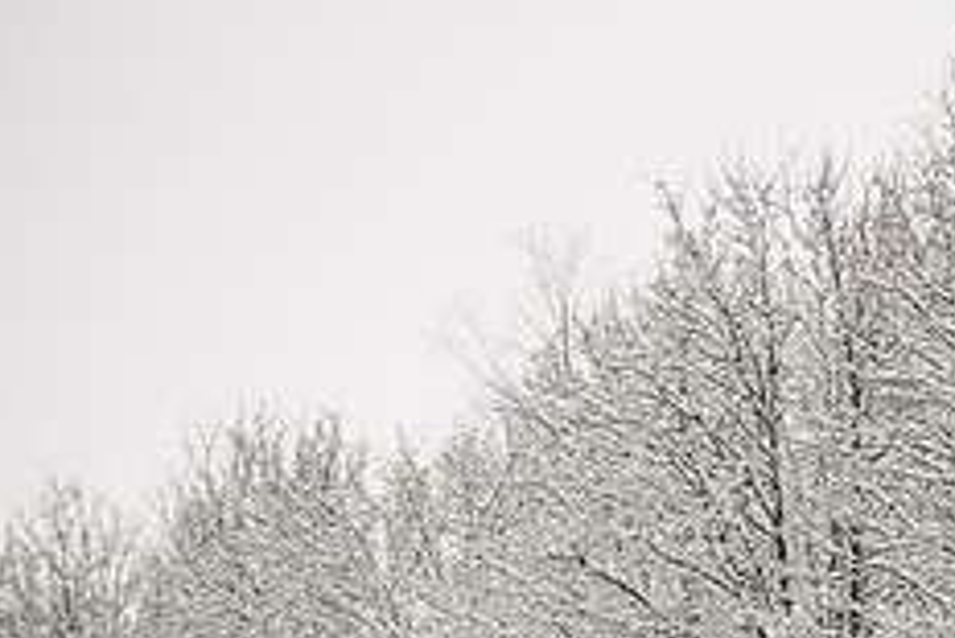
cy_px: 558
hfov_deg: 7.3
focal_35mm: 280
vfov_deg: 4.9
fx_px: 7432
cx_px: 1186
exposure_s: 1/500
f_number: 3.5
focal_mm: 112
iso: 125
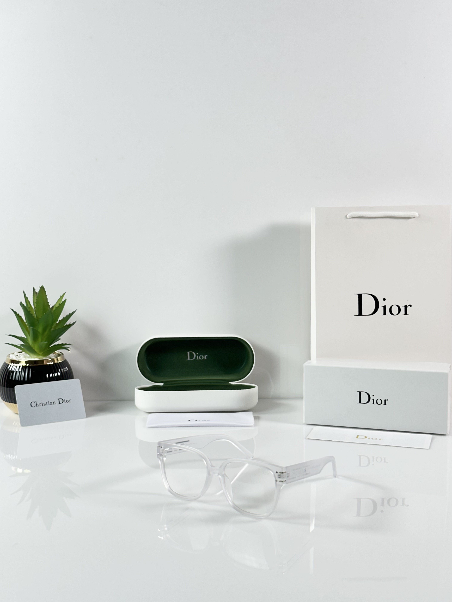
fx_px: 836
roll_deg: +0.3
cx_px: 226
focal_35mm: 48
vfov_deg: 39.7
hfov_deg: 30.3
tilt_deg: -7.8
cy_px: 301
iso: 64
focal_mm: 6.86
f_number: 1.78
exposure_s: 1/100
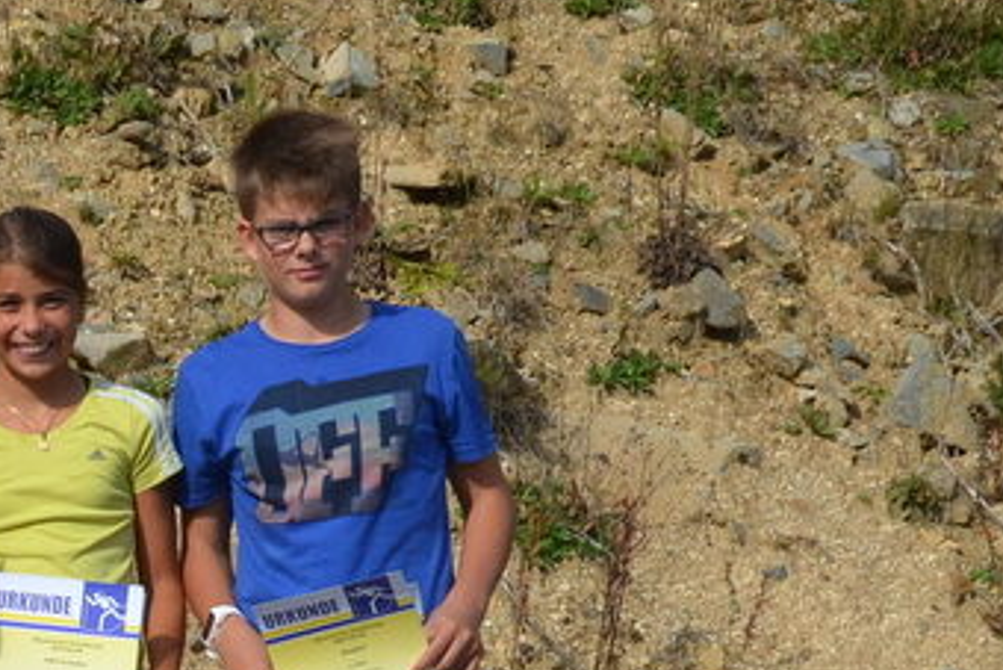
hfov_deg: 15.4
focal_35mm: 127
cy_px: 1138
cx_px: -286
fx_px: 3540
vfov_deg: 10.3
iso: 400
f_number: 7.1
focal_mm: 24
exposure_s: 1/2000
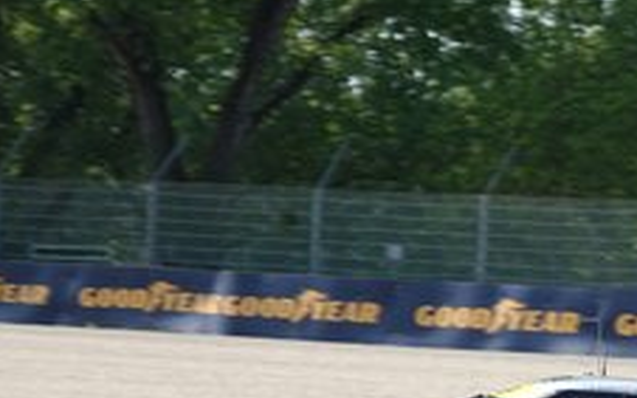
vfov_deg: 6.0
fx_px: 3765
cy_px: 415
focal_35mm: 217
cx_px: 626
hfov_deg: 9.6
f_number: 4
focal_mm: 39.42
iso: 125
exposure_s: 1/800
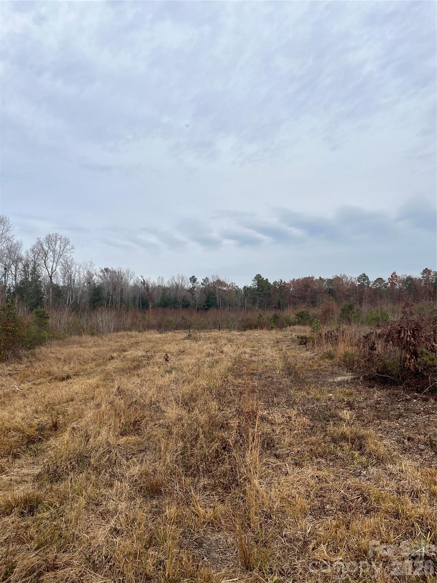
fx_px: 438
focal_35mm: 26
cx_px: 218
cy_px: 292
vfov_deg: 67.3
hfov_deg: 53.1
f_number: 1.6
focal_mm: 5.1
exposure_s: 1/4149
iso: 50
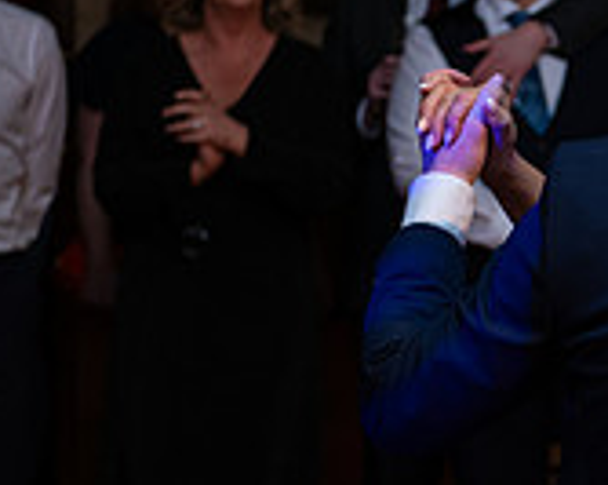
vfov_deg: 7.9
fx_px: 3521
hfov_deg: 9.7
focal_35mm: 196
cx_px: 743
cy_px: 250
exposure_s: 1/160
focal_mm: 60
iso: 640
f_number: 3.5
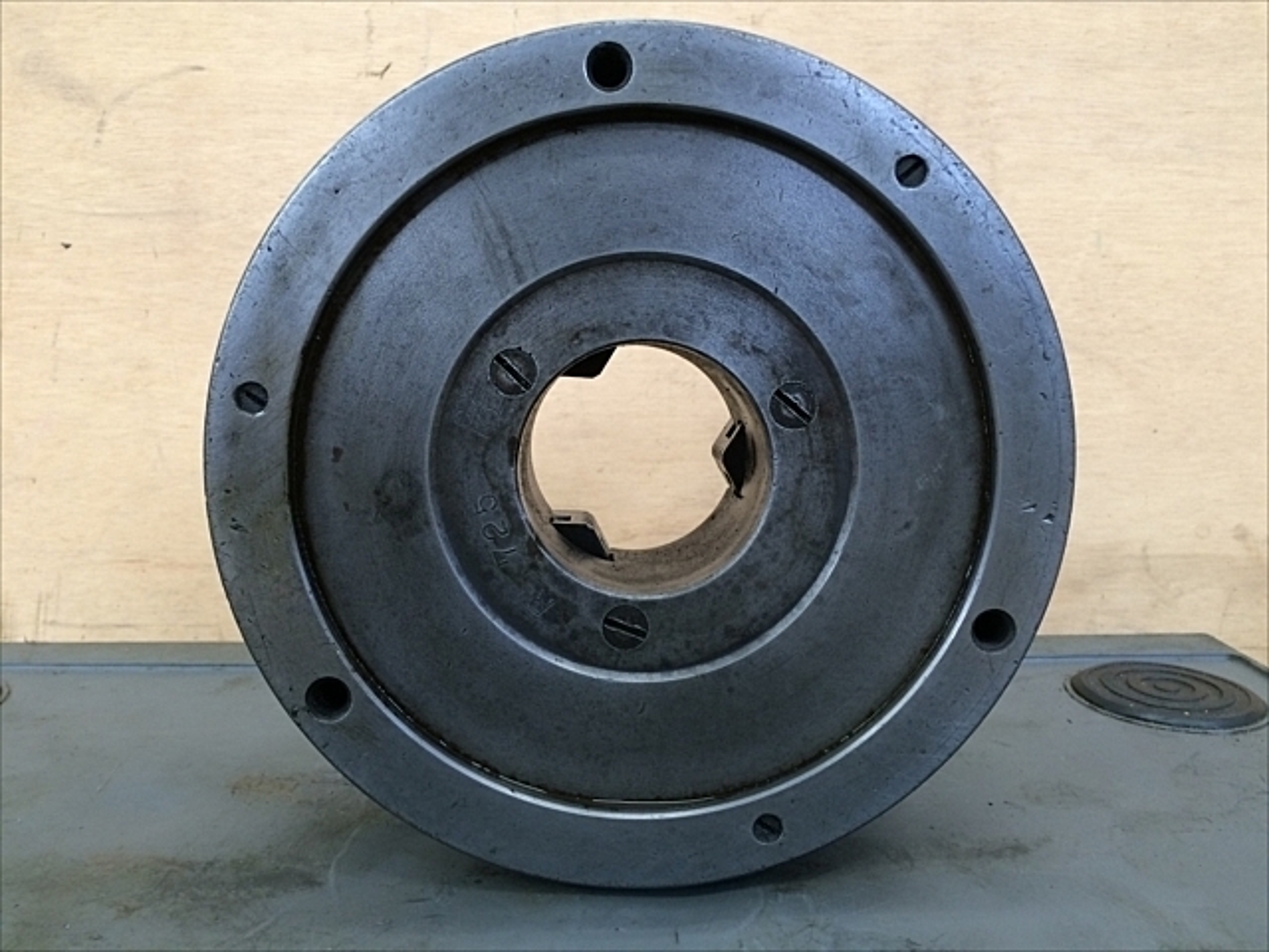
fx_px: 1063
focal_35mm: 29
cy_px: 476
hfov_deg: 61.7
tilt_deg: -8.7
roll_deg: +1.1
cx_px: 634
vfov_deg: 48.2
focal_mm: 4.15
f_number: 2.2
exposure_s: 1/30
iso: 100
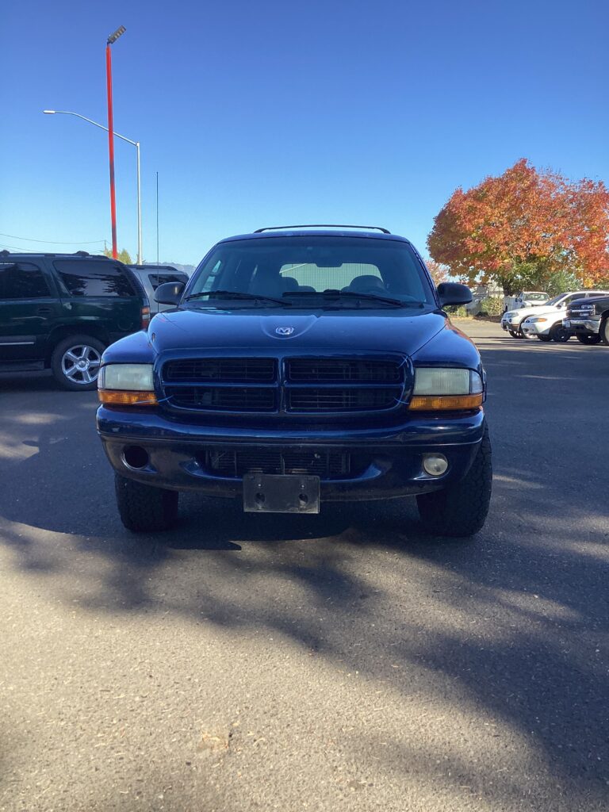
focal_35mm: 31
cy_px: 406
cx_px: 304
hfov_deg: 45.4
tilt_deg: -7.3
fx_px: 727
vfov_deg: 58.4
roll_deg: +0.4
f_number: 2.4
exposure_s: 1/622
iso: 25
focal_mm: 3.3
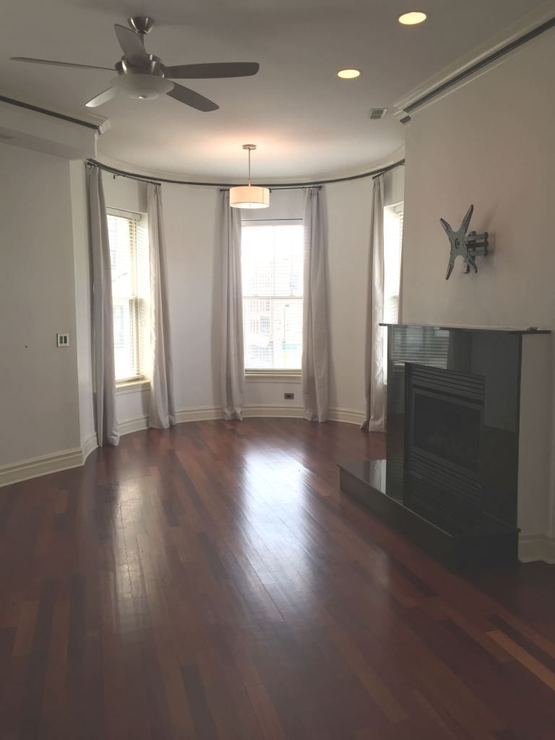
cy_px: 370
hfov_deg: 48.2
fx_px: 620
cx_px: 278
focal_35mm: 29
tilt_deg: -5.5
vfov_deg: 61.7
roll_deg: +0.3
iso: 50
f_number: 2.2
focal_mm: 4.15
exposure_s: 1/120
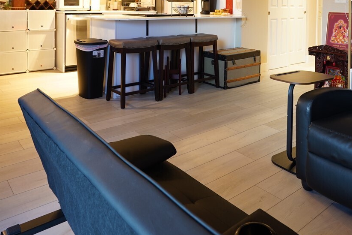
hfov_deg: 57.2
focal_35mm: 33
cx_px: 169
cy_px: 3
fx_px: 323
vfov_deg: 36.2
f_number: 5.6
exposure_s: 1/6
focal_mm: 16
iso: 400
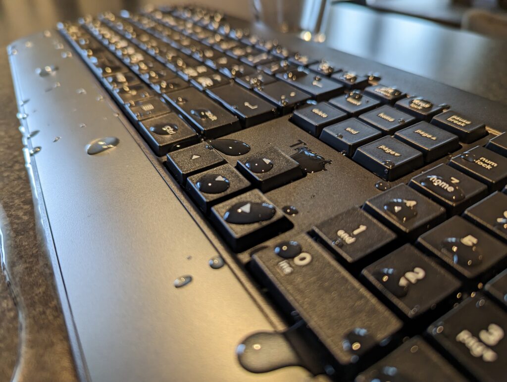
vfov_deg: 56.9
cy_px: 191
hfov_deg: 71.5
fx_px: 352
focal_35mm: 24
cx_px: 254
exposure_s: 1/37.7
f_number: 1.85
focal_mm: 6.81
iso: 210
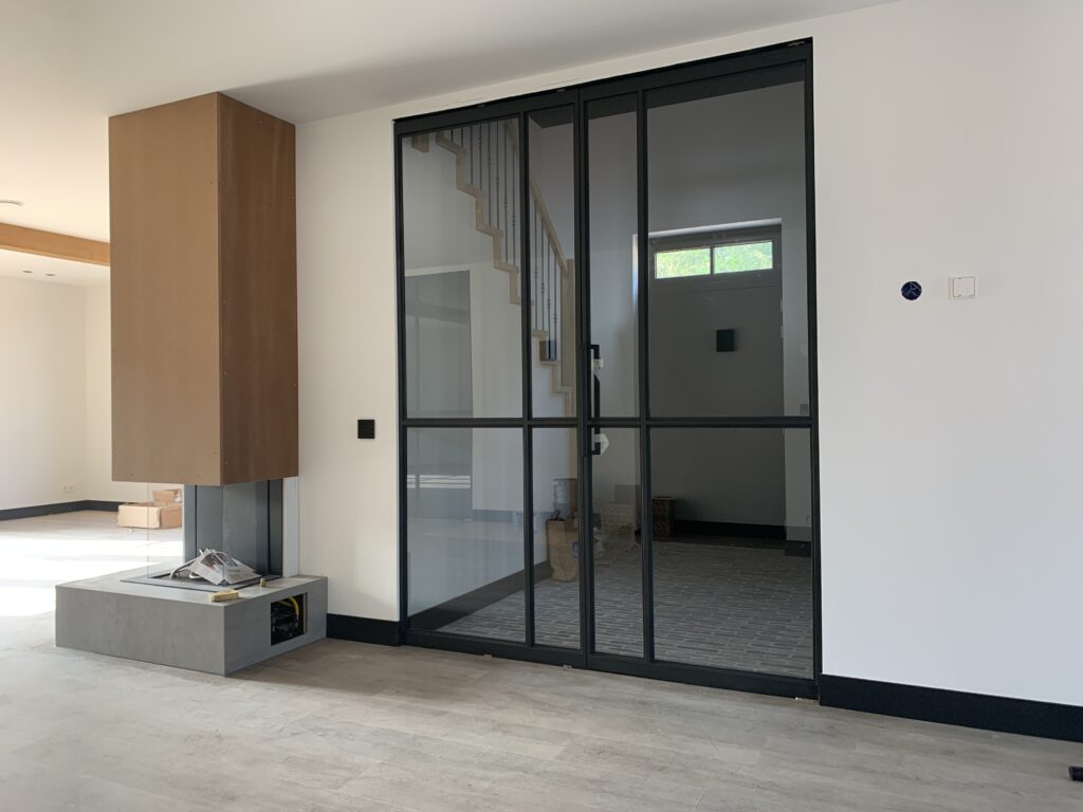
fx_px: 813
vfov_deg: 53.1
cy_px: 406
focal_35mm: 26
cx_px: 542
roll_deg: +0.8
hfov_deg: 67.3
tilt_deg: +0.3
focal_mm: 4.25
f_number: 1.8
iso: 100
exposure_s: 1/73
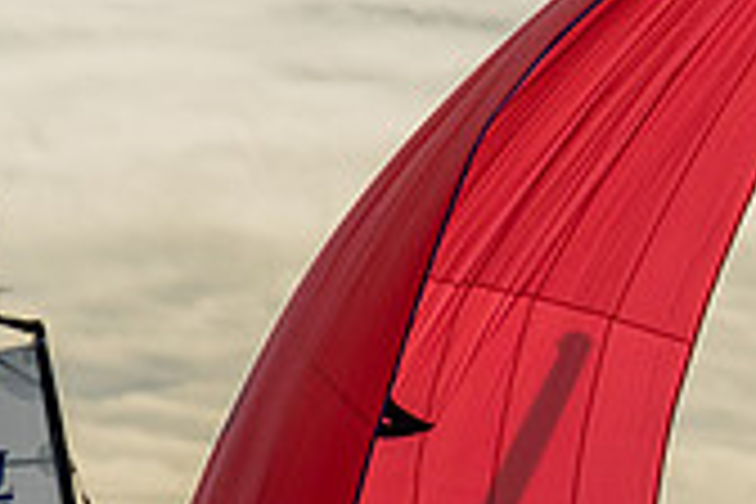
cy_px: 470
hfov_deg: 2.2
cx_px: 718
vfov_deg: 1.5
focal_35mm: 929
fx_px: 19507
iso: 100
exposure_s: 1/2000
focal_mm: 180
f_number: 6.3
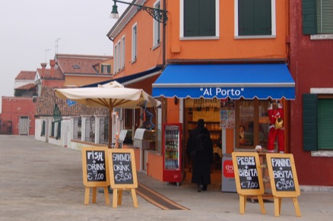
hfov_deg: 34.6
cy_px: 79
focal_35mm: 57
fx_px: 527
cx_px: 98
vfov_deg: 23.6
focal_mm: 26
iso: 200
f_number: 5.6
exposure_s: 1/125
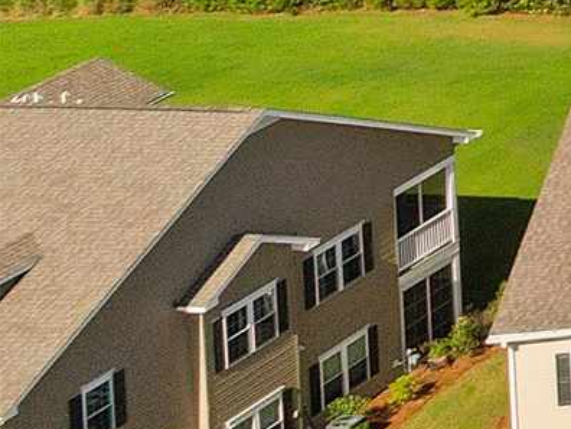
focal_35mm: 164
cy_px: -763
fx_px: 2705
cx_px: 2212
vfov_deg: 8.0
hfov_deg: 8.0
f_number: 2.8
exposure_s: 1/500
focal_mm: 8.38
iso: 130
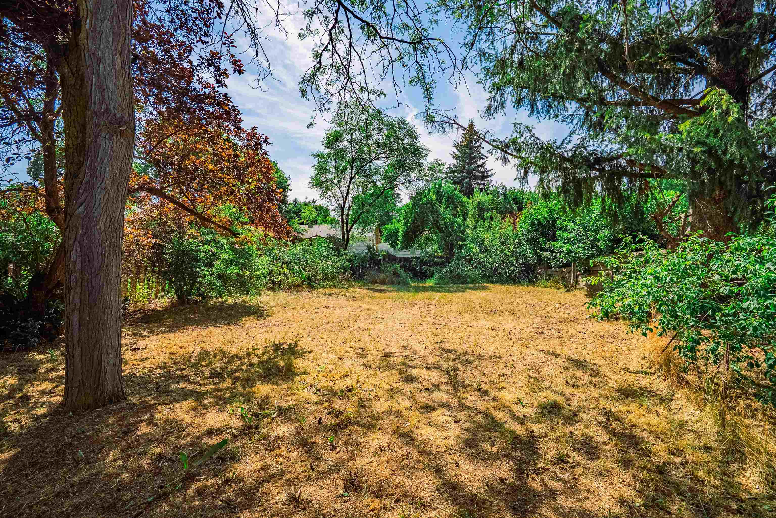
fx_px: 345
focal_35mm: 16
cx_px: 388
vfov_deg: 73.8
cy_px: 259
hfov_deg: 96.7
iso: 400
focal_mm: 16
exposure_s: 1/8000
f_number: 8
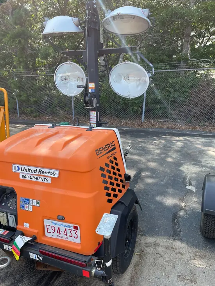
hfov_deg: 53.1
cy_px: 143
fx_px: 215
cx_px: 108
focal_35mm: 26
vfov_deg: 67.3
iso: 50
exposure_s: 1/924
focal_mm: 4.2
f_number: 1.6
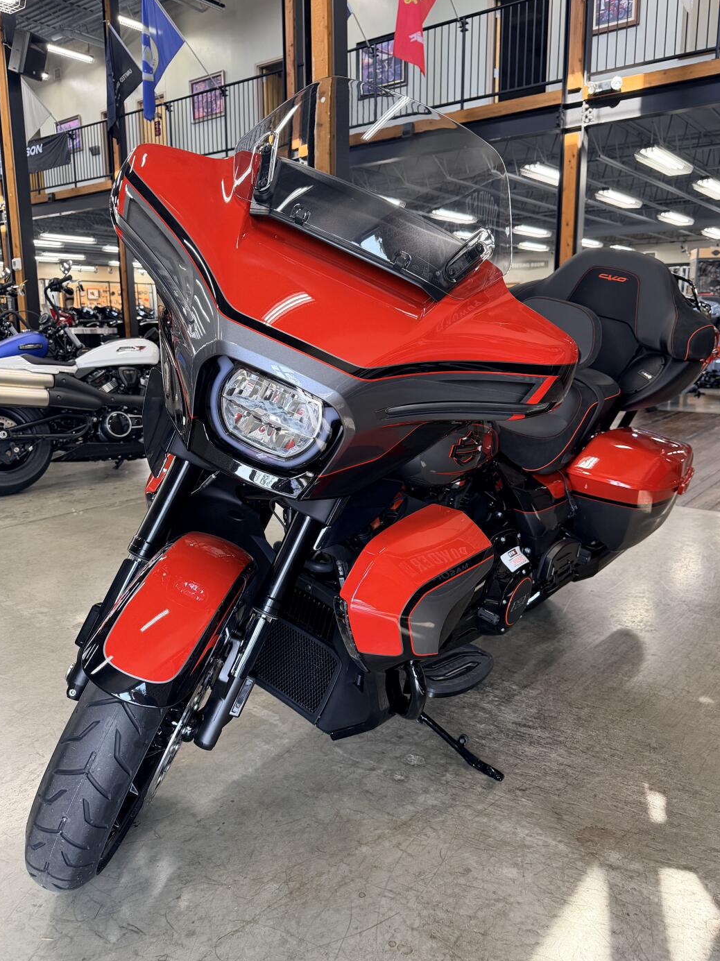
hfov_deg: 53.0
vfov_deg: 67.3
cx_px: 362
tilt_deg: -11.7
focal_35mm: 26
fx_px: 721
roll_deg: +0.1
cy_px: 462
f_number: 1.78
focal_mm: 6.76
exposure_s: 1/120
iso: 320
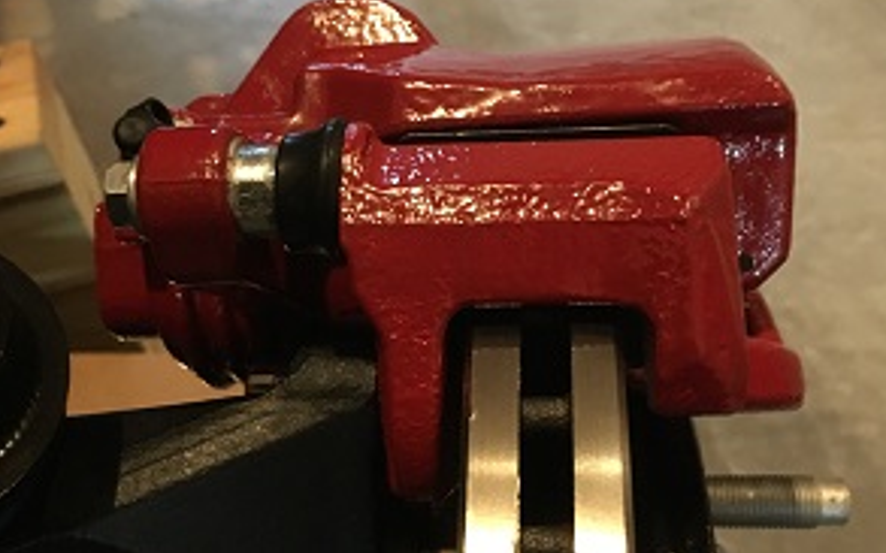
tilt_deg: -55.8
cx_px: 448
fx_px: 1014
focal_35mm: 42
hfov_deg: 47.2
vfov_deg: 30.5
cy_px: 317
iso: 500
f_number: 2.2
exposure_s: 1/15
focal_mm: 4.15
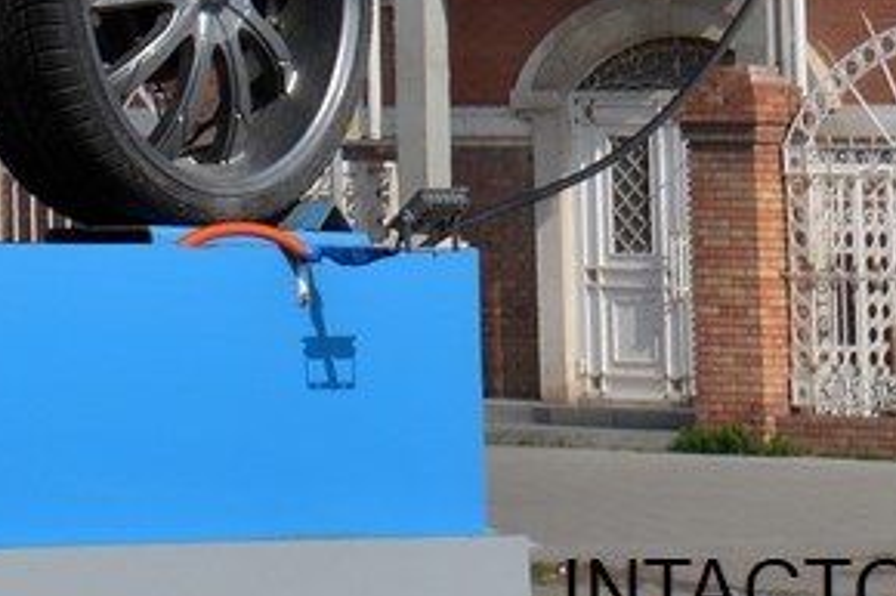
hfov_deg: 7.3
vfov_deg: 4.9
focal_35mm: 273
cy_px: -591
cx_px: -837
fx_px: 6791
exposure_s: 1/400
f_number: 10
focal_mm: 44
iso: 100
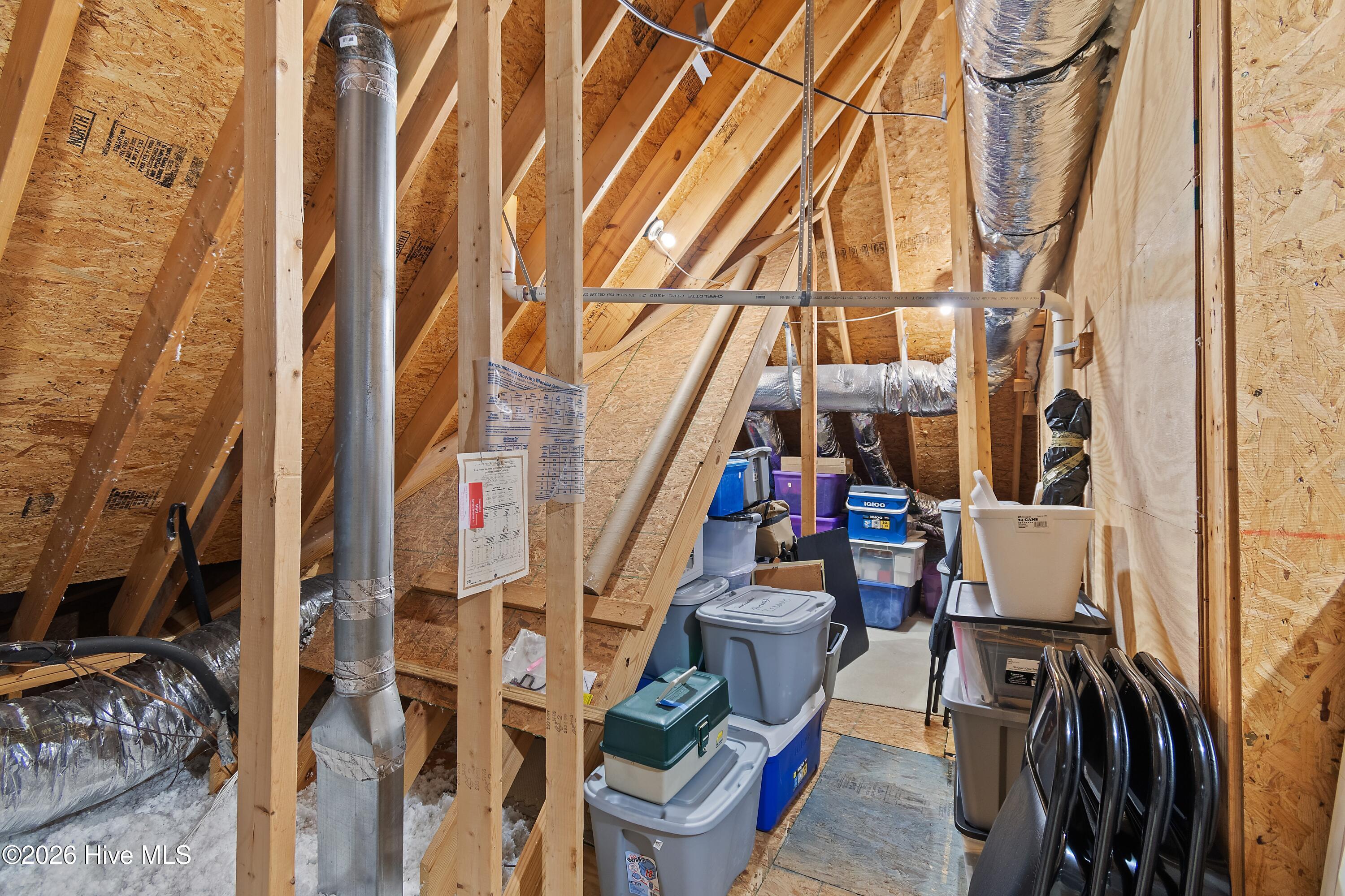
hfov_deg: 100.4
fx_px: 560
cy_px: 448
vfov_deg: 77.3
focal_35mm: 15
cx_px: 672
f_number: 4.5
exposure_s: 4
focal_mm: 10
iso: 100
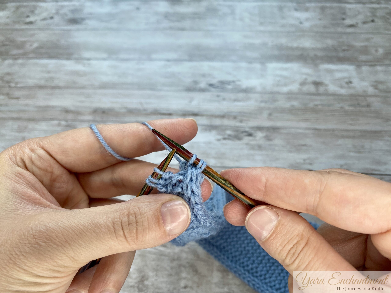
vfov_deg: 54.9
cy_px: 146
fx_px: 282
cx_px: 196
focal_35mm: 25
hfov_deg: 69.4
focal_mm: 4.25
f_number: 1.8
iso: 50
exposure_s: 1/122
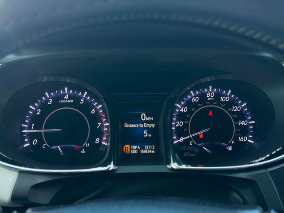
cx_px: 142
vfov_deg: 30.3
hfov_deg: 39.7
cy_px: 106
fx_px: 394
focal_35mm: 48
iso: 125
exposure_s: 1/116
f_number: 1.78
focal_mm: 6.76
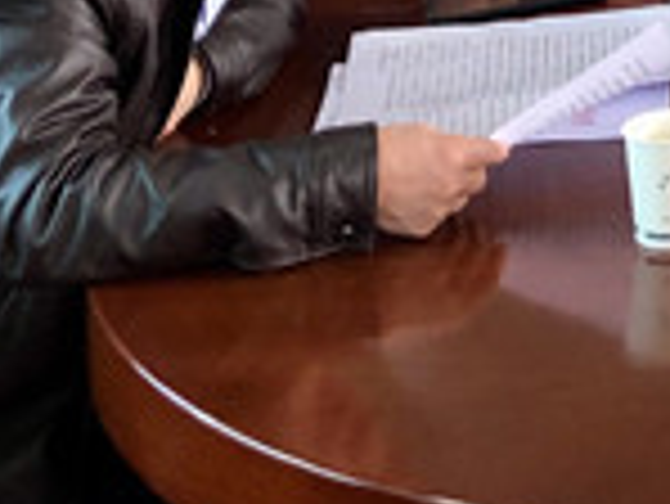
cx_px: 1147
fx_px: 2906
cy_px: -711
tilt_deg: -5.3
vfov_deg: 8.9
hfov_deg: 12.2
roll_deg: +1.1
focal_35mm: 150
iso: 32
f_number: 1.8
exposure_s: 1/33
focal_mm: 3.99
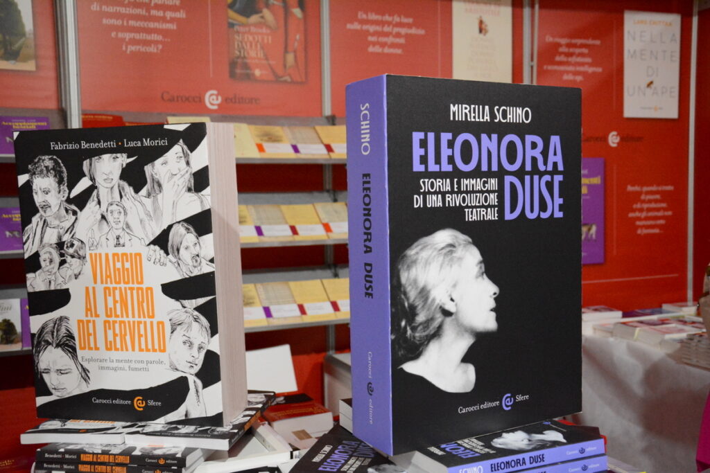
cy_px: 236
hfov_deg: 51.3
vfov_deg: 35.5
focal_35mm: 38
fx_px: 740
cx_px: 355
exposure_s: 1/125
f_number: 4.5
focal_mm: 25
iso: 4000
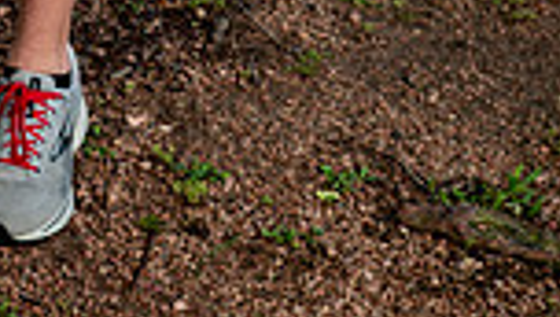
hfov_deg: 13.7
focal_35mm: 155
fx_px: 2305
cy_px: -464
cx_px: 63
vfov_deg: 7.3
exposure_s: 1/200
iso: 125
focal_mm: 50
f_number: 7.1
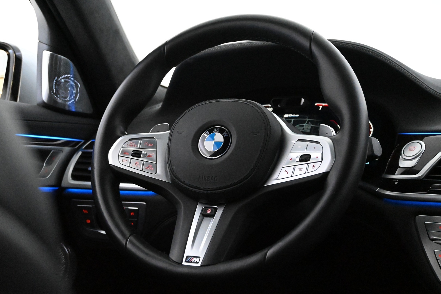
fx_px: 661
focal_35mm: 54
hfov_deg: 36.9
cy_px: 147
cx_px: 220
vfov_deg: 25.1
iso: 12800
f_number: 5.3
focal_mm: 36
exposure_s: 1/60
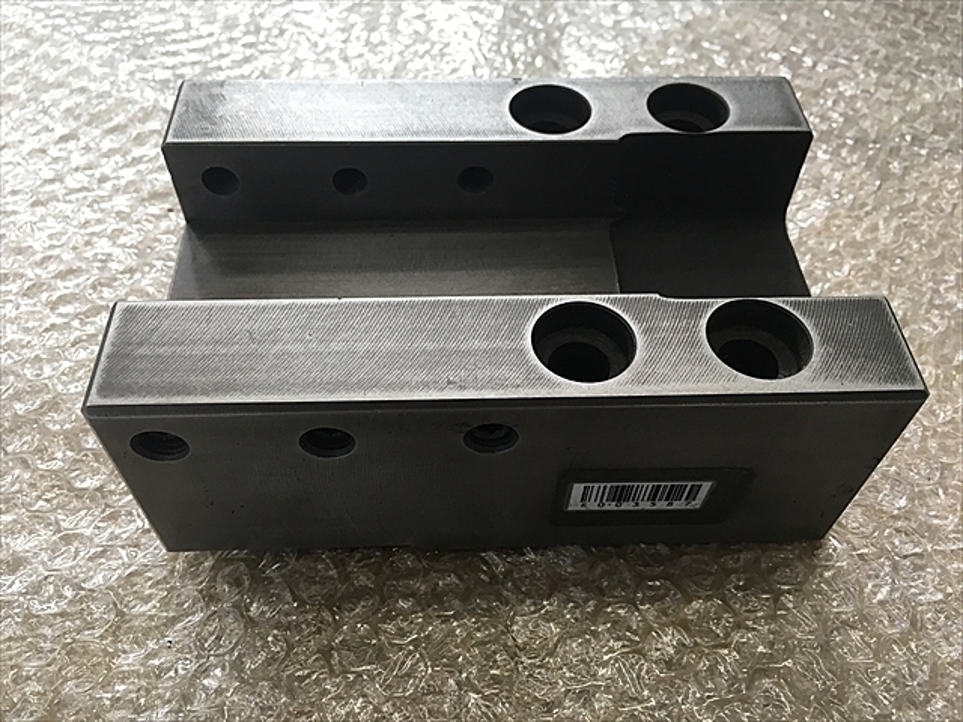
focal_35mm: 29
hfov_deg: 61.7
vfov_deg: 48.2
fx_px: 807
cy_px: 361
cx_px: 482
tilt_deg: -52.2
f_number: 2.2
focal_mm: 4.15
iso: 25
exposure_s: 1/30
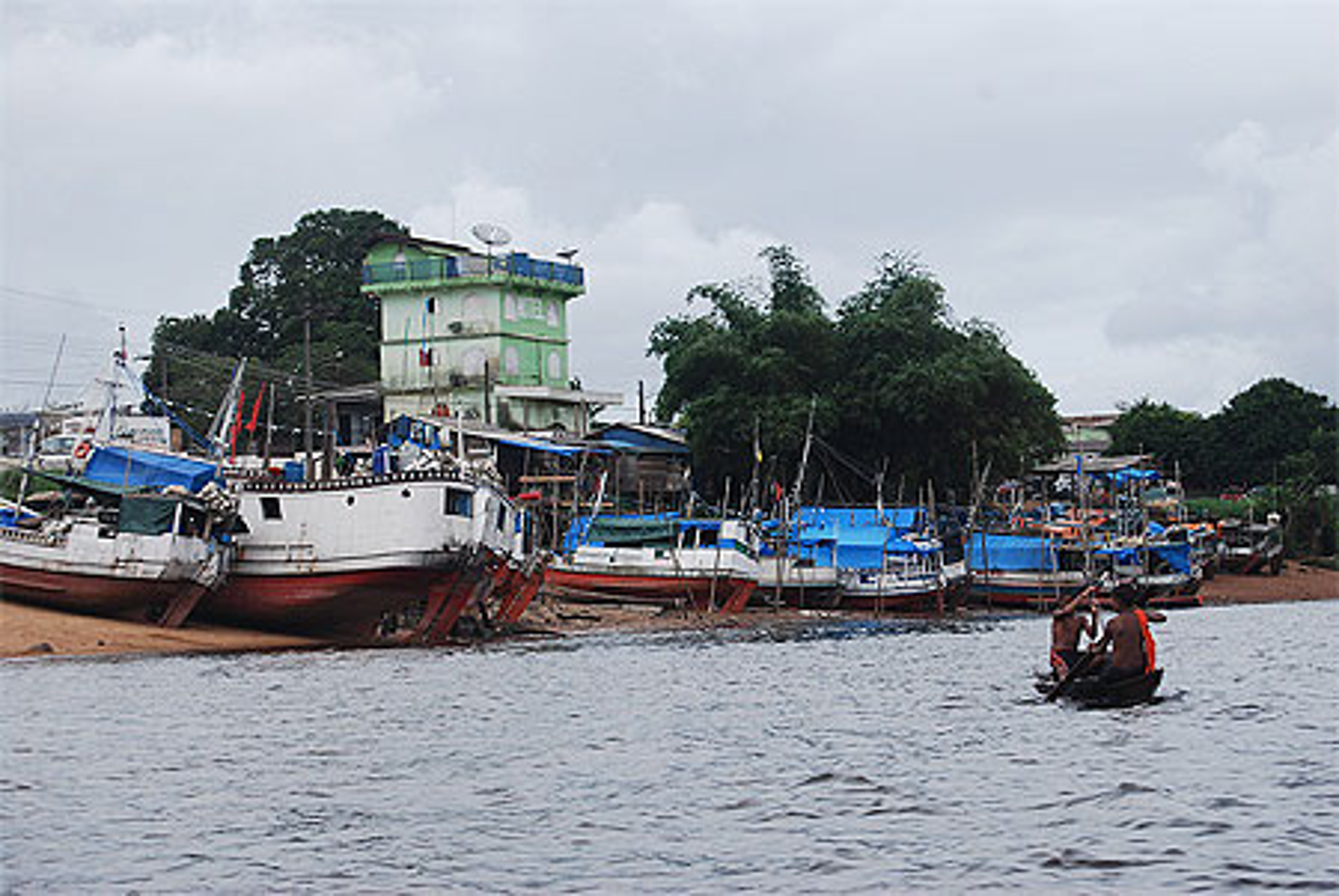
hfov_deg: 24.6
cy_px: 448
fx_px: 3071
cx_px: 670
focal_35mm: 82
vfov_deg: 16.6
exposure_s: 1/250
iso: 100
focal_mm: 55
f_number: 8
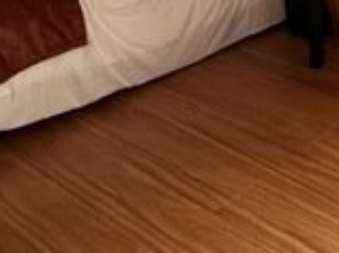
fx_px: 694
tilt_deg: -9.2
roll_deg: +1.9
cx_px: 369
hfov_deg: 25.5
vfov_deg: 18.3
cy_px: -129
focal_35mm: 71
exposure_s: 1/99
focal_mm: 2.22
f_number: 2.2
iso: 200
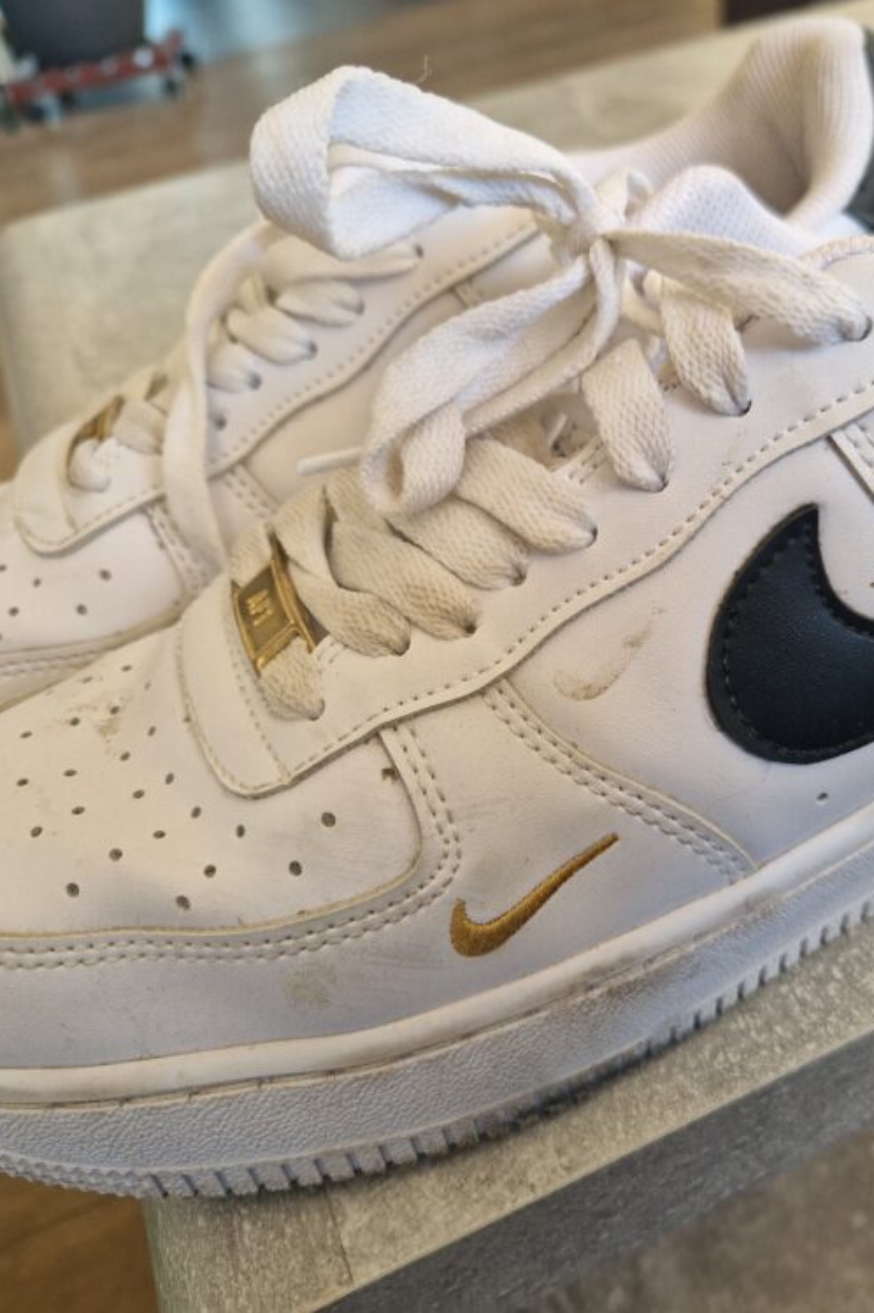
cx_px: 556
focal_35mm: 32
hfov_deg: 40.7
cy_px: 656
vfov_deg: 58.7
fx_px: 1166
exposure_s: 1/180
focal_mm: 5.4
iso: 50
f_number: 1.8
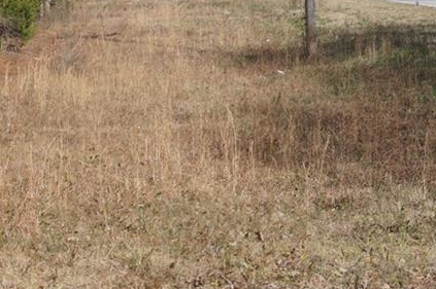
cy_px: -9
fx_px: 1319
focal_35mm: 109
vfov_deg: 12.4
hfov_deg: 18.1
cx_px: -51
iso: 100
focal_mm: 30
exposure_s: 1/200
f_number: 5.6
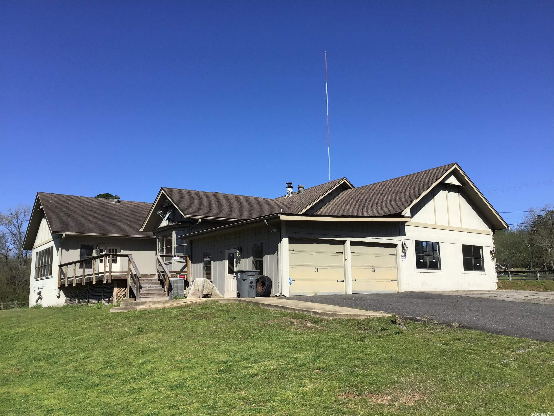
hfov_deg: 58.4
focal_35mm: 31
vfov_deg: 45.4
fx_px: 496
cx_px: 277
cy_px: 208
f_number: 2.4
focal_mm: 3.3
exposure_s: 1/1664
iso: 25
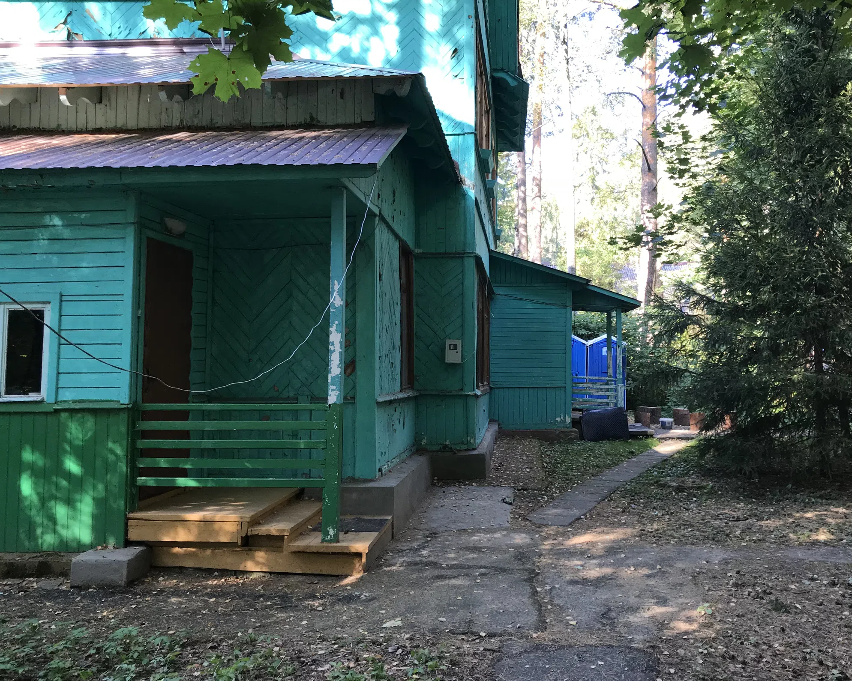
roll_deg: -0.3
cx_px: 486
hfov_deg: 54.0
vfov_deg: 44.5
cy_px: 304
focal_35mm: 33
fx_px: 832
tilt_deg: +4.3
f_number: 1.8
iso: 40
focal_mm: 3.99
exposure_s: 1/100
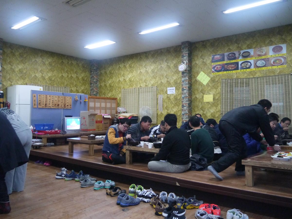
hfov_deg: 60.0
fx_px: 253
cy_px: 110
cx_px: 146
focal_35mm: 30
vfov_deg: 46.8
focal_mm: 15
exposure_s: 1/60
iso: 1600
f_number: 3.6
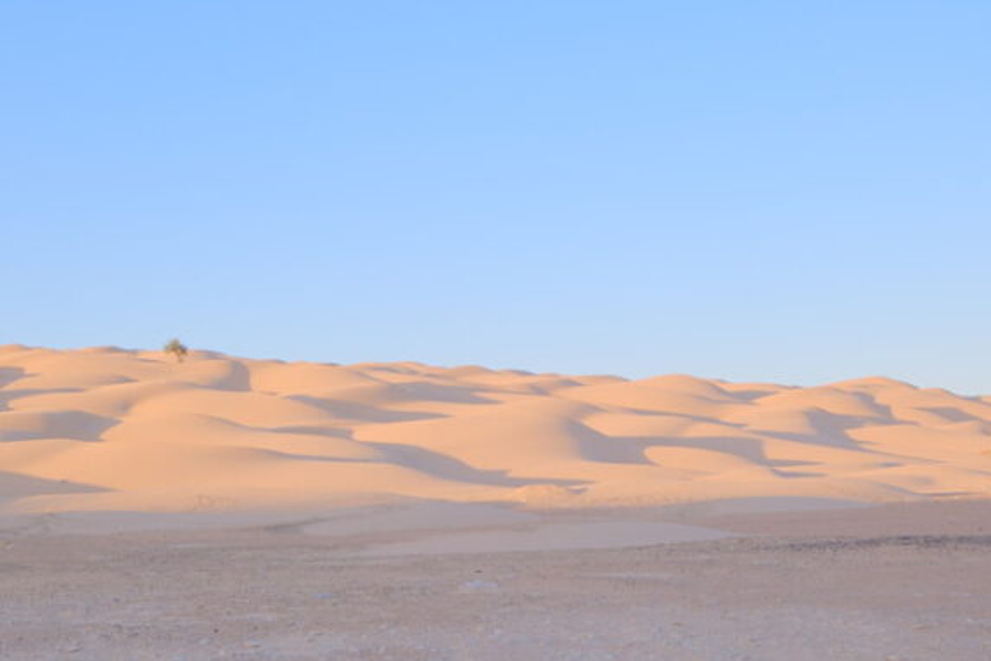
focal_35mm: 53
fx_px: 1459
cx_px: 425
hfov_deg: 37.4
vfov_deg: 25.5
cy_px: 347
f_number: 5
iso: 640
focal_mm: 24
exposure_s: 1/420
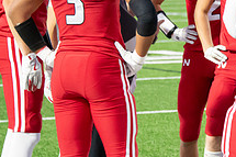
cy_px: 44
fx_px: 2050
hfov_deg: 6.6
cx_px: 244
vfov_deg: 4.4
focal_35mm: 313
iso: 8000
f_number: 5.6
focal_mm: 116
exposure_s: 1/320
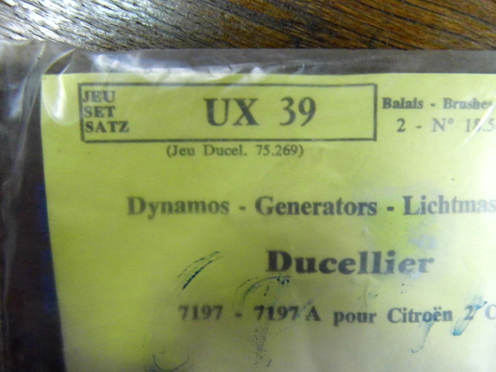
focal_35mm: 29
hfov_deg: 61.7
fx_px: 416
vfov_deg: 48.2
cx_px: 248
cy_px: 186
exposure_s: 1/15
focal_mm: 5.2
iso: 400
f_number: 3.2
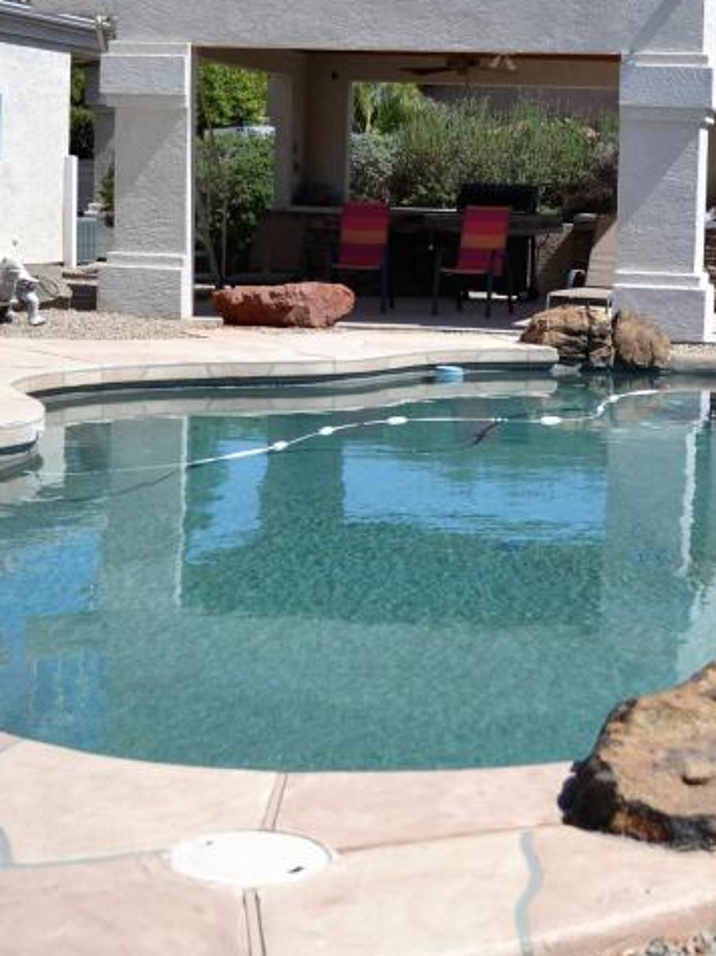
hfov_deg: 20.6
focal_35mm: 70
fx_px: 1931
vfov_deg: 27.7
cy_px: 356
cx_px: 638
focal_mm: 20
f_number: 3.8
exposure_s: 1/1250
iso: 100
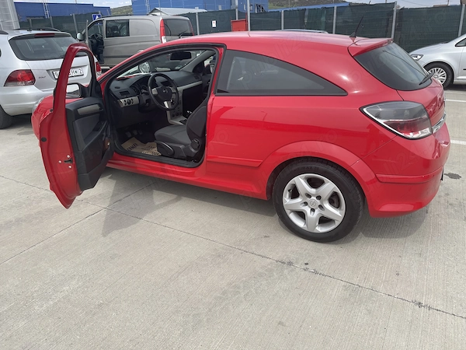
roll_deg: +4.0
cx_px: 233
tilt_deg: -20.8
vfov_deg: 53.1
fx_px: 350
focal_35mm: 26
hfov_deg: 67.3
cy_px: 175
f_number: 1.6
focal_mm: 5.1
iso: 32
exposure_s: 1/2165
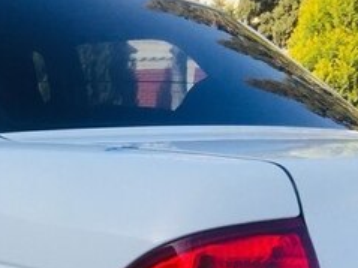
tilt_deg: -11.7
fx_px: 827
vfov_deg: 17.6
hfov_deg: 22.1
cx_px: -96
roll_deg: -1.9
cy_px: 320
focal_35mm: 80
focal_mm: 4.15
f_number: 2.2
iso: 32
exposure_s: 1/842
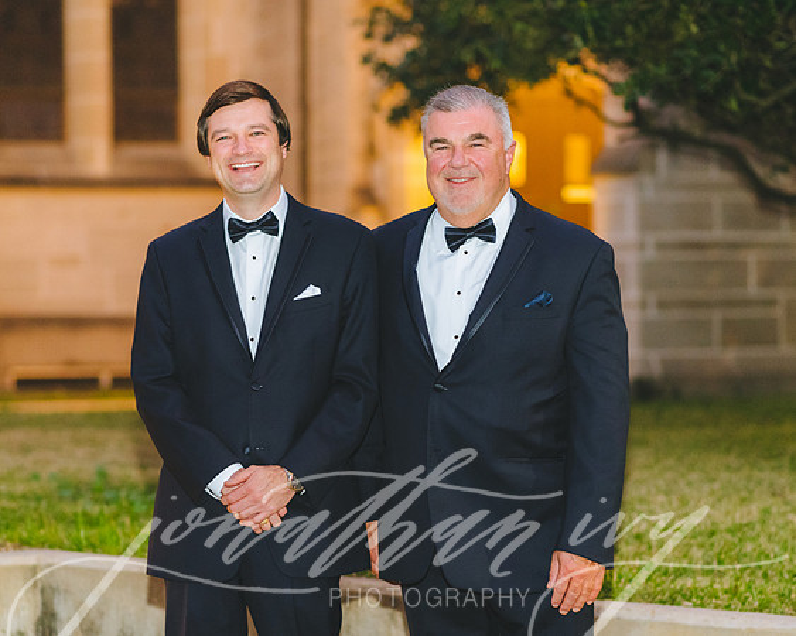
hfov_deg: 18.4
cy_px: 347
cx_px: 379
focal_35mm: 104
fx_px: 2460
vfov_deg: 14.7
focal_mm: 85
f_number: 2.2
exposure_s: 1/100
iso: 2500
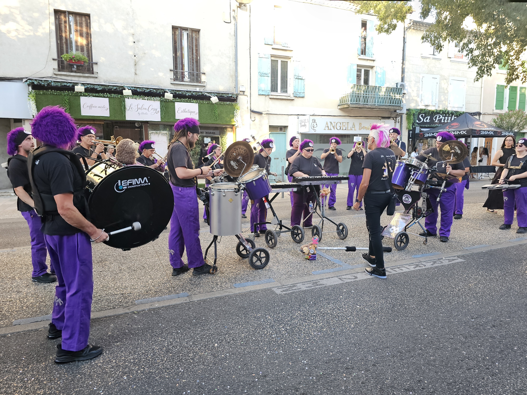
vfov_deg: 58.9
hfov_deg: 73.9
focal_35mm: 23
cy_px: 198
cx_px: 264
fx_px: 350
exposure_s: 1/207
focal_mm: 6.3
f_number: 1.7
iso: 160
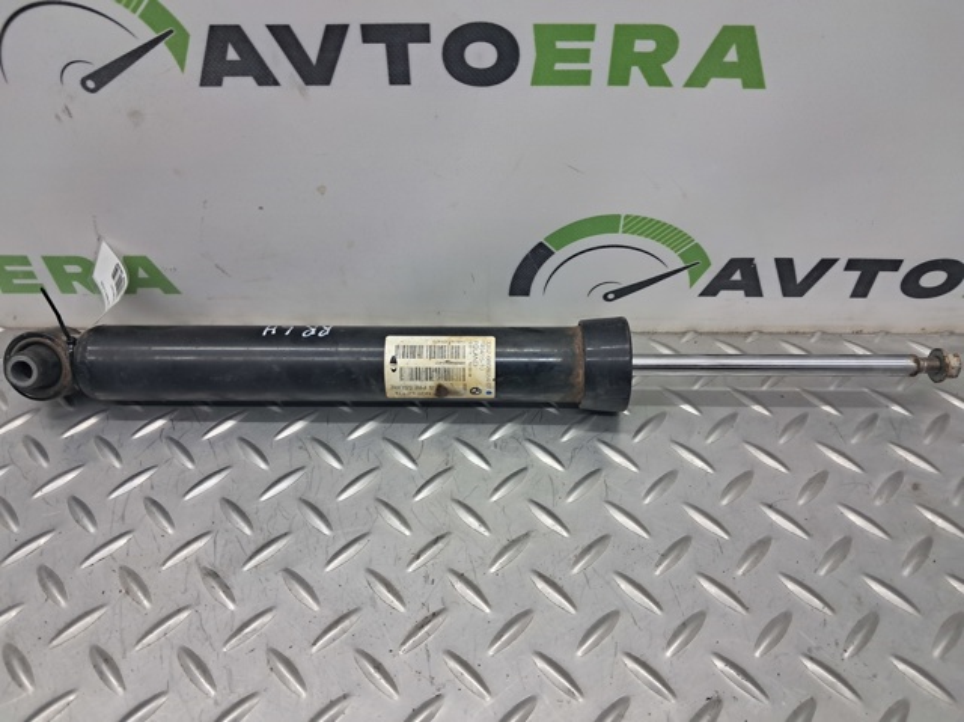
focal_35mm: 27
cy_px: 361
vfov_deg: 51.3
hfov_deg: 65.4
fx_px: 751
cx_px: 482
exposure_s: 1/50
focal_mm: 4
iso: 125
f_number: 1.8
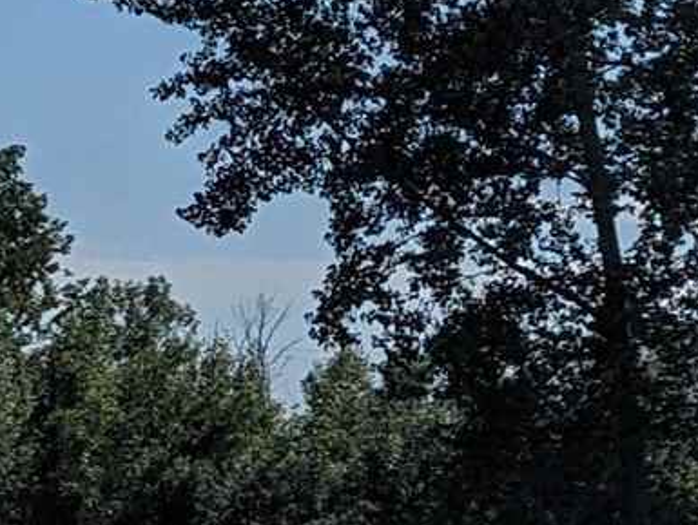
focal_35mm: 191
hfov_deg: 8.0
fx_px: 3857
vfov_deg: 7.8
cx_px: 2467
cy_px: 482
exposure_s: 1/7092
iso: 49
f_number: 1.85
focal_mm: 6.81
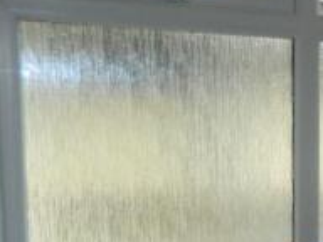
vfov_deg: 19.2
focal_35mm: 76
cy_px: 187
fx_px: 709
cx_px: 477
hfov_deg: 21.7
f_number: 3.1
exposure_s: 1/30
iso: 180
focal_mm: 4.5
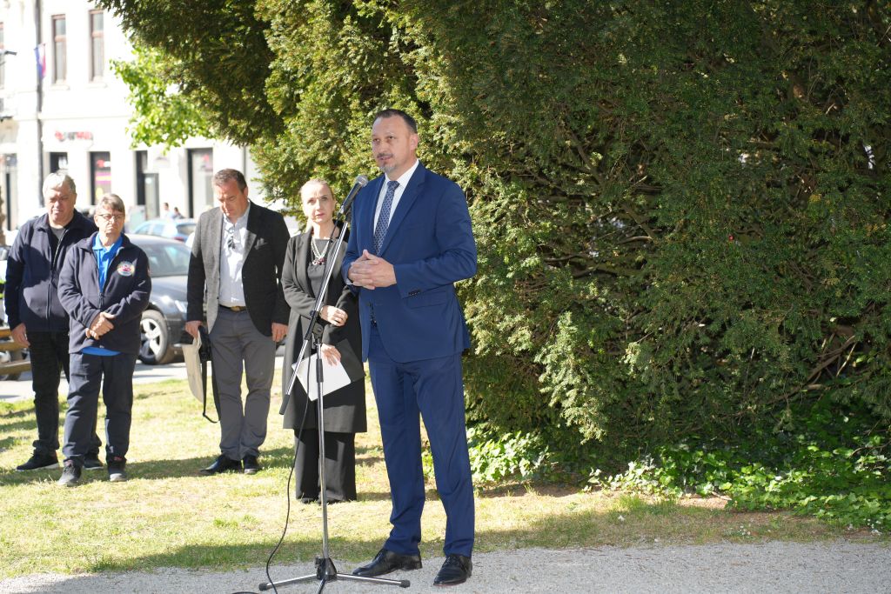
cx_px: 446
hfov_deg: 27.0
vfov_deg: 18.2
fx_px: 1856
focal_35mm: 75
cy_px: 297
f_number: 4
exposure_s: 1/200
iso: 100
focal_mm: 75
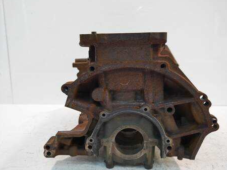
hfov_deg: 56.8
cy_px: 84
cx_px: 112
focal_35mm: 32
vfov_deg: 44.2
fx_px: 210
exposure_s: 1/60
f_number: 3.5
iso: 640
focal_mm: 15
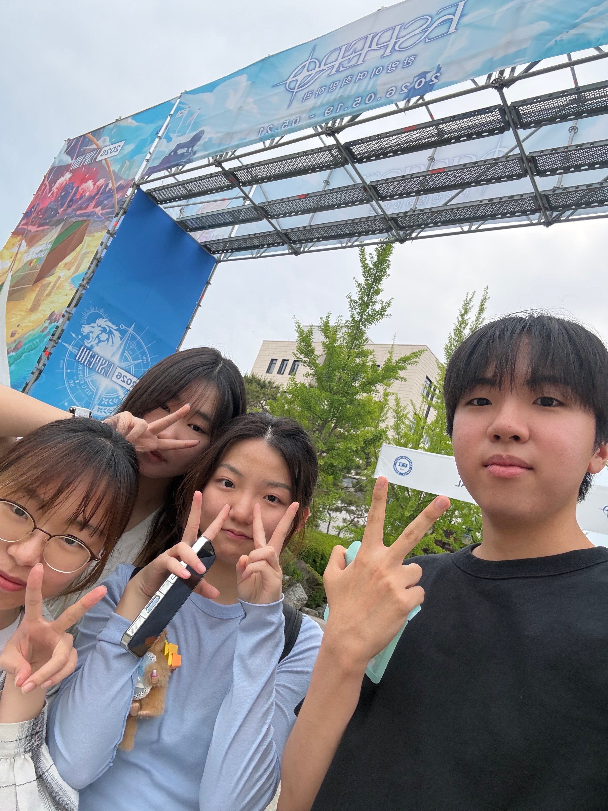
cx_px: 304
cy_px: 406
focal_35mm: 23
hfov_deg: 58.9
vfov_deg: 73.9
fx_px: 539
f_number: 1.9
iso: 40
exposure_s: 1/386
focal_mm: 2.69
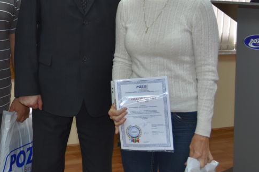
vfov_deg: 15.4
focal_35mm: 88
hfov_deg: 22.4
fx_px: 633
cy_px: 37
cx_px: 10
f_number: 4
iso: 400
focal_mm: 28
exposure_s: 1/80
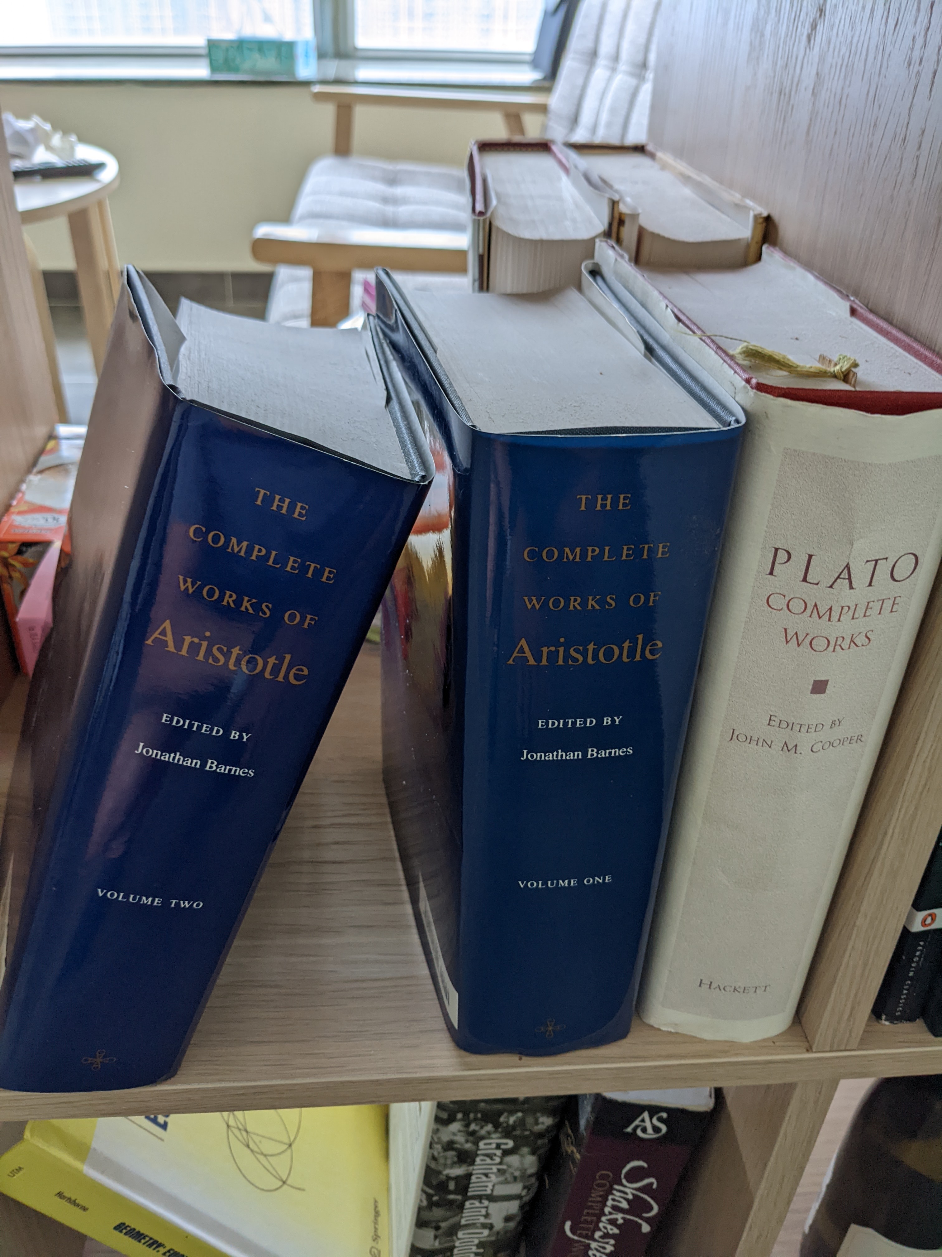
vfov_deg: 65.3
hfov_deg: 51.4
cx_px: 471
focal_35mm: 27
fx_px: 980
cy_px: 628
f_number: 1.73
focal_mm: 4.38
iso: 42
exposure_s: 1/60
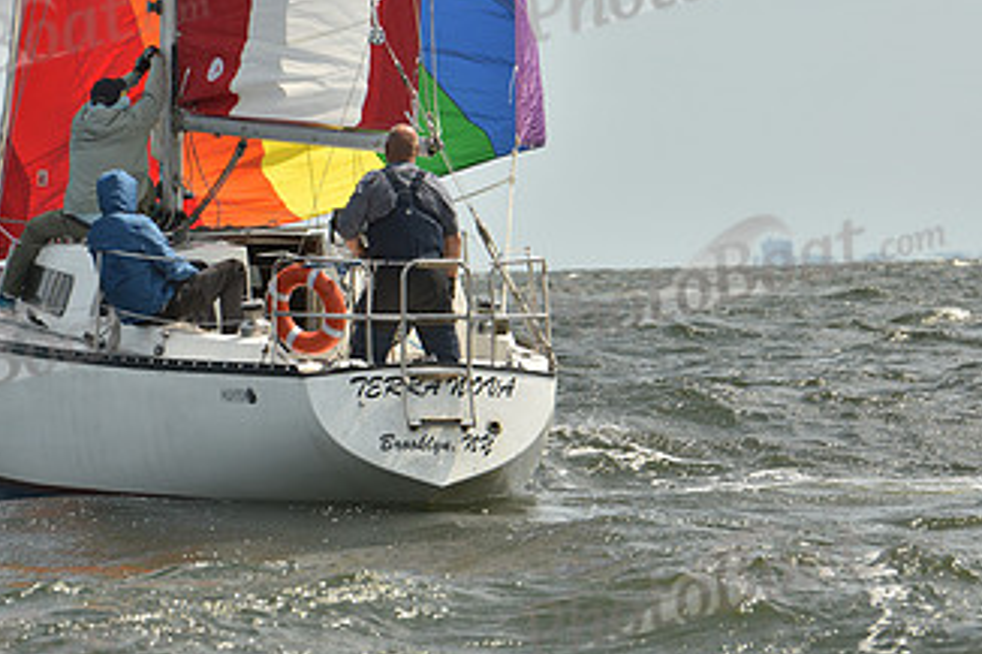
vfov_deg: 3.9
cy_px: 164
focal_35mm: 356
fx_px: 9706
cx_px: 367
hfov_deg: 5.8
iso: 250
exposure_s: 1/800
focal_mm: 200
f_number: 9
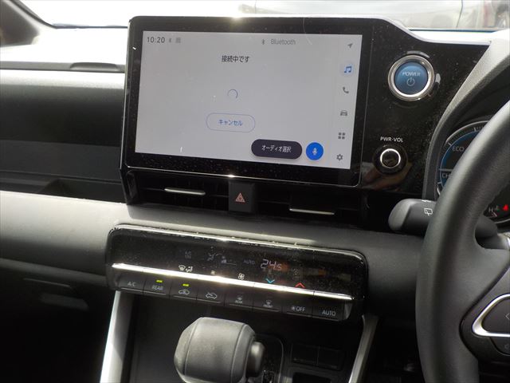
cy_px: 192
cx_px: 255
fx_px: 442
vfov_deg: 46.8
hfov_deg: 60.0
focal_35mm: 30
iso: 125
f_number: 3.3
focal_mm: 4.1
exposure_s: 1/160
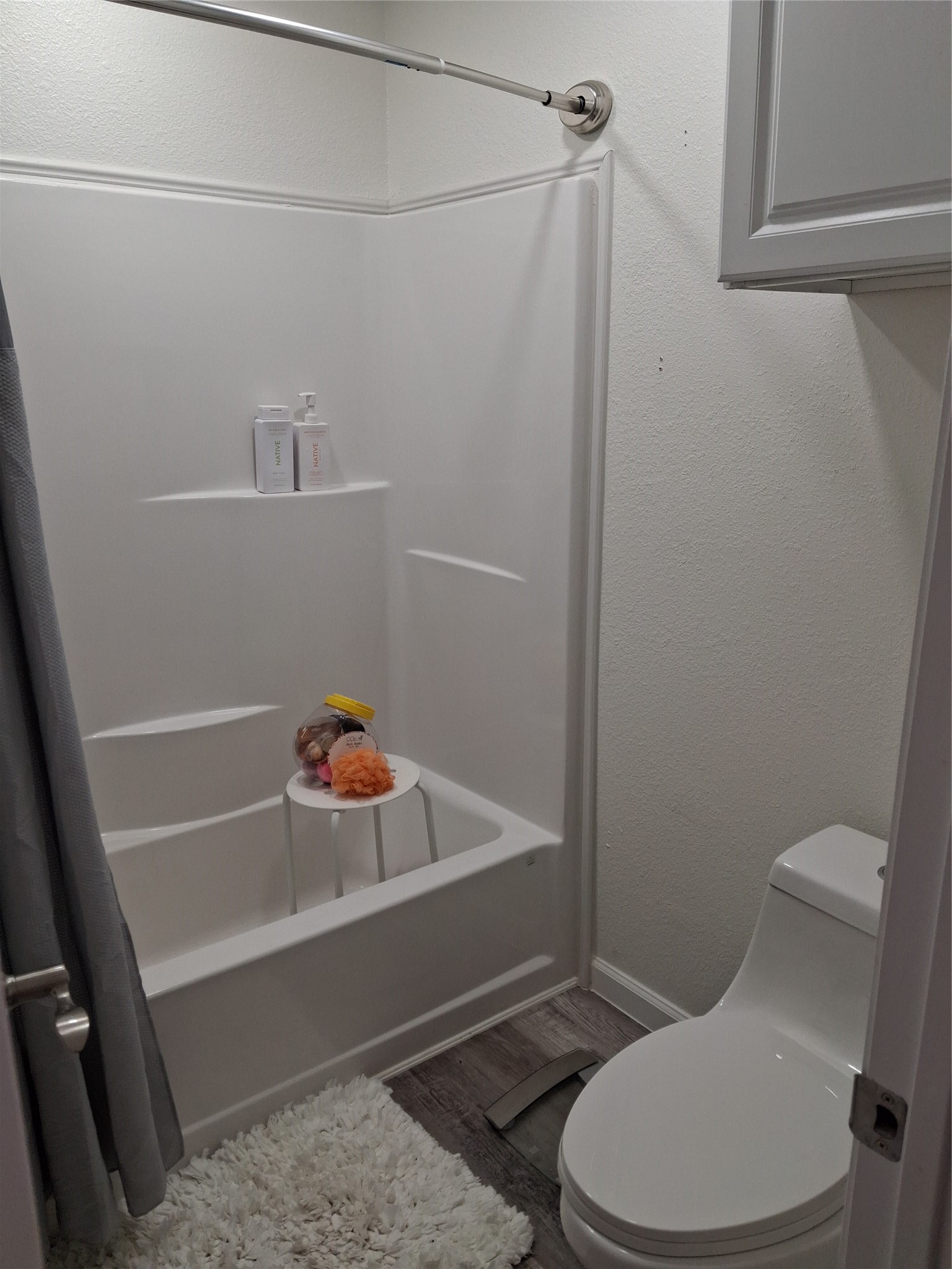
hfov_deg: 51.4
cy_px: 634
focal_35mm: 27
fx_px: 990
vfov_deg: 65.3
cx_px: 476
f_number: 1.8
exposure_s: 1/120
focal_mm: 4
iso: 160
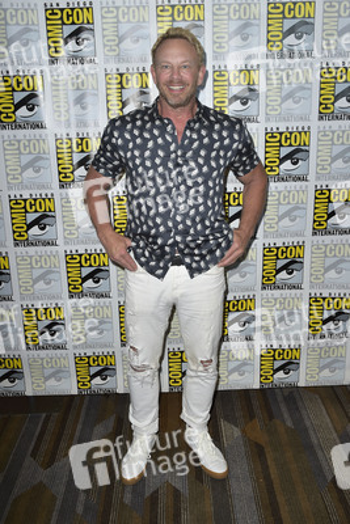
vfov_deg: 60.3
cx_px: 175
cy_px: 262
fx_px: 452
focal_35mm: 31
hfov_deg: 42.4
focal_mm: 31
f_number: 6.3
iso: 250
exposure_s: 1/250
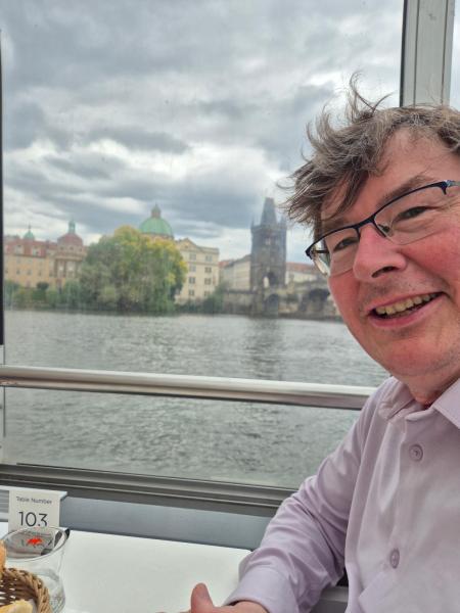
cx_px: 230
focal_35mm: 23
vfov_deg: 73.9
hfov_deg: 58.9
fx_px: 408
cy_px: 306
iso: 25
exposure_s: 1/1344
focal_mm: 5.4
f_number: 1.8
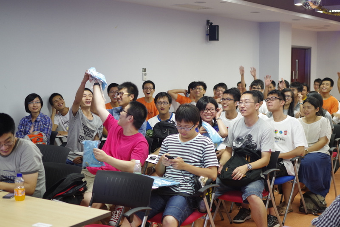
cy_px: 114
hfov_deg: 38.2
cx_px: 170
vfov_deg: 26.0
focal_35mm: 52
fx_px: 491
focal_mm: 35
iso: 800
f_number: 2.4
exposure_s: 1/50
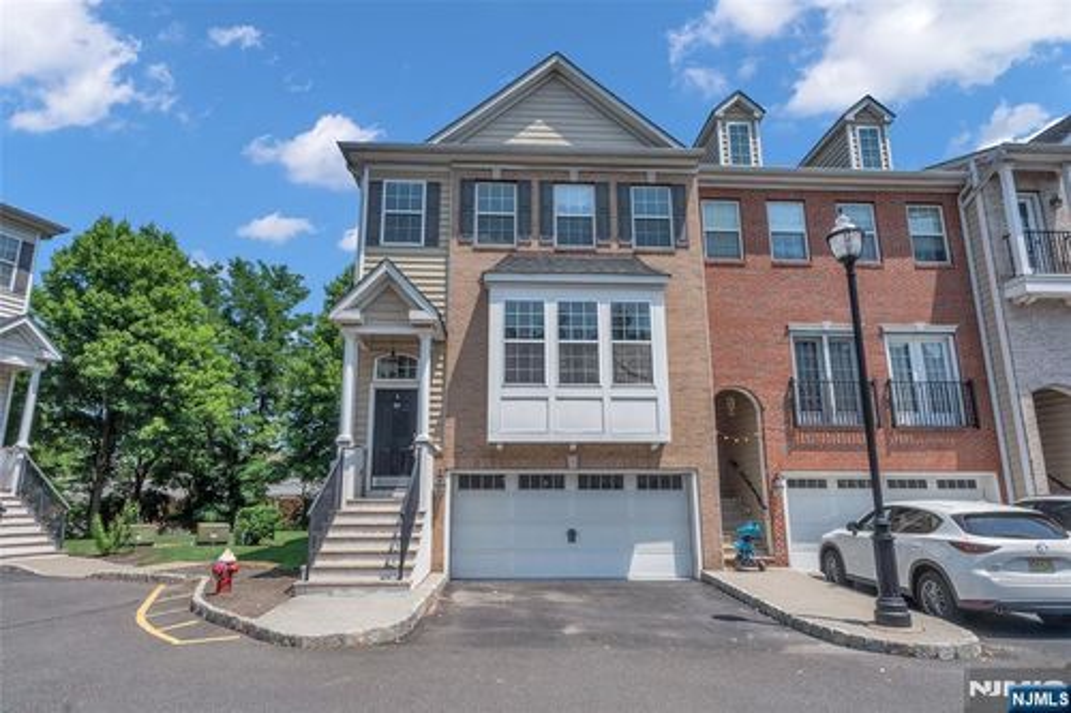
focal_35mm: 20
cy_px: 356
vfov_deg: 61.9
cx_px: 536
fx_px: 595
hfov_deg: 84.0
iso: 250
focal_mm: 20
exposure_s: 1/500
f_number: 9
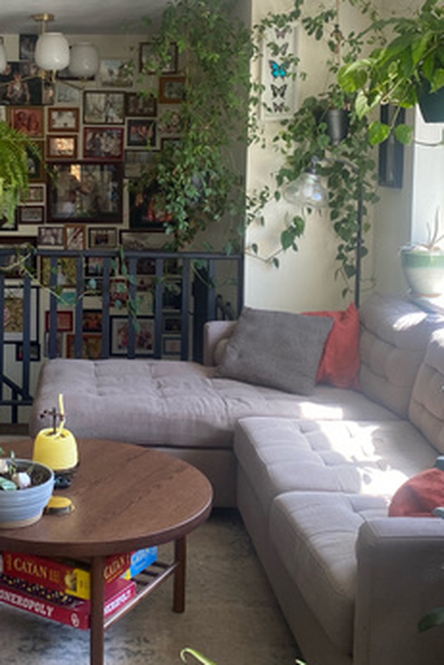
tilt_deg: -3.6
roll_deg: -0.5
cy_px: 227
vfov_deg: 39.2
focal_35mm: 50
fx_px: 924
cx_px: 60
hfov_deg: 26.3
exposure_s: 1/121
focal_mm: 4.25
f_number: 1.8
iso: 100
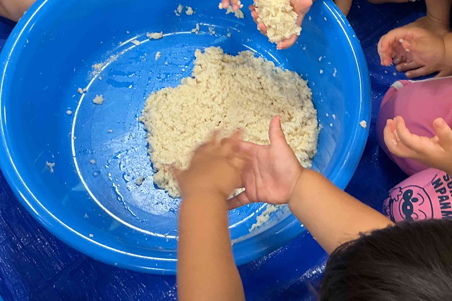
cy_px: -21
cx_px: 277
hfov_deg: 34.3
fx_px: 728
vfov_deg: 22.2
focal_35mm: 58
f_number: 1.8
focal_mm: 3
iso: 50
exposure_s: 1/50
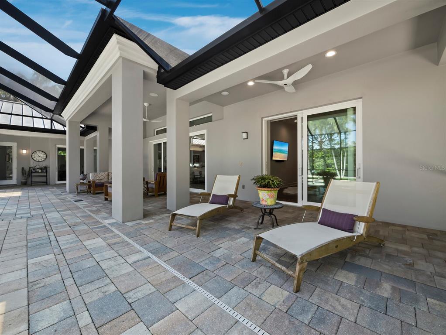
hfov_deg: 102.0
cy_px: 168
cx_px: 223
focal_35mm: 14
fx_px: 181
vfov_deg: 85.7
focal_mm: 7
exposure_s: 1/15
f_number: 11
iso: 400
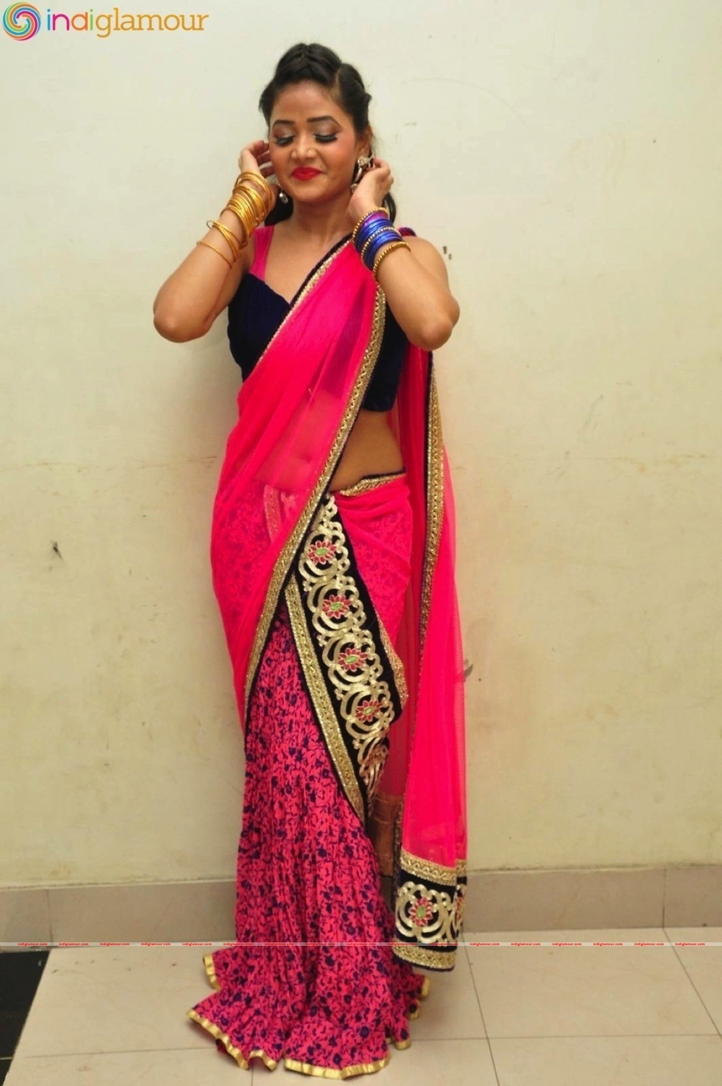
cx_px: 361
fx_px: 1357
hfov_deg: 29.8
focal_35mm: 45
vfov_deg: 43.6
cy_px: 543
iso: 1600
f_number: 7.1
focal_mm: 30
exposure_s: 1/125
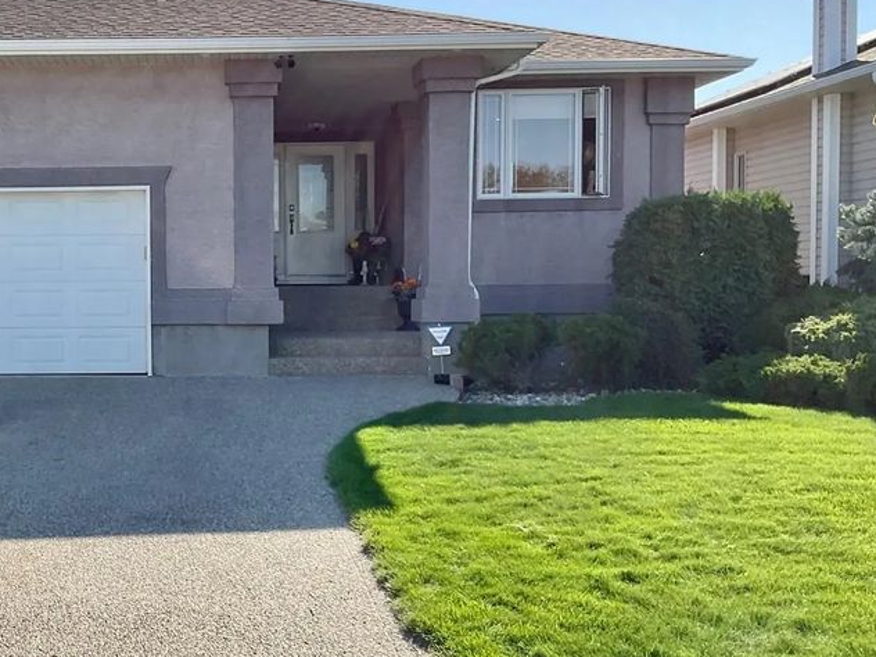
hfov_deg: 38.9
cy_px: 337
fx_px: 1189
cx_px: 179
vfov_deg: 30.9
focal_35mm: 47
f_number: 1.8
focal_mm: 3
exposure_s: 1/1675
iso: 16
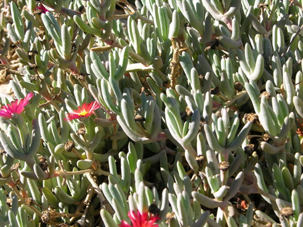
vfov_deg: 16.2
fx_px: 797
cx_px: 130
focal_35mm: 91
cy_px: 145
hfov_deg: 21.5
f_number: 4.7
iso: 50
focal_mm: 17.8
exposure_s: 1/168
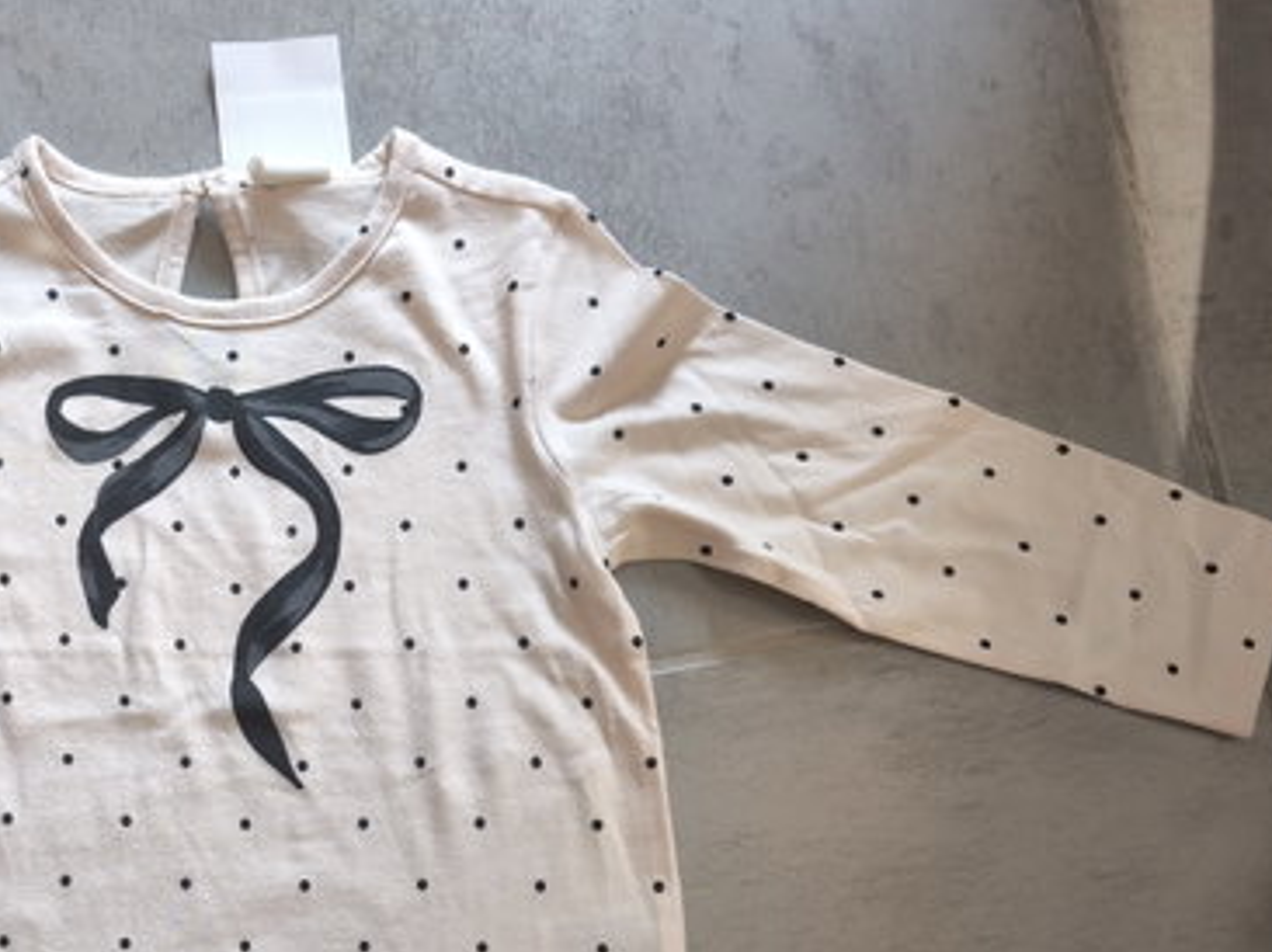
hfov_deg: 45.9
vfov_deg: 35.5
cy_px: 766
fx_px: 1432
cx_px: 288
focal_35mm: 39
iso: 250
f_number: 1.6
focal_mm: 6.57
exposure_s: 1/100
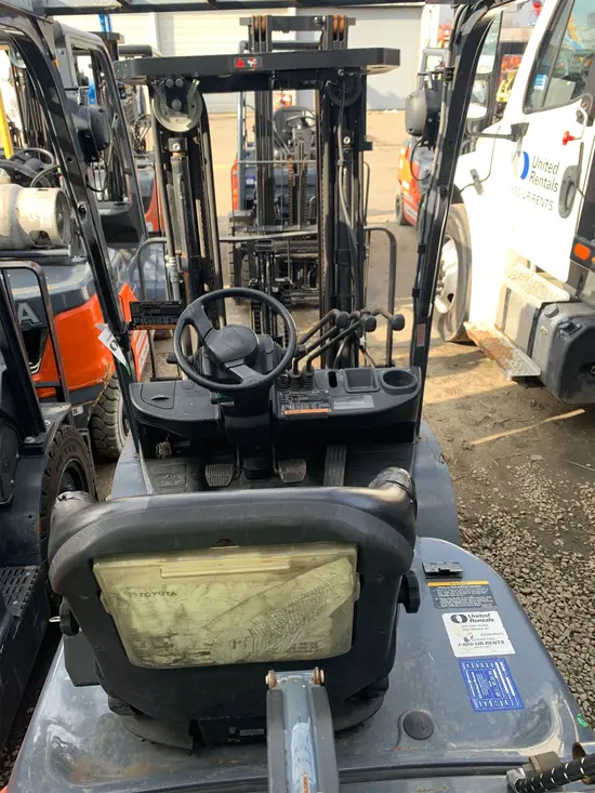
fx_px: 596
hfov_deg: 53.1
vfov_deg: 67.3
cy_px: 396
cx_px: 298
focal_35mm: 26
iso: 25
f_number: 1.8
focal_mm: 4.25
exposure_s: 1/215
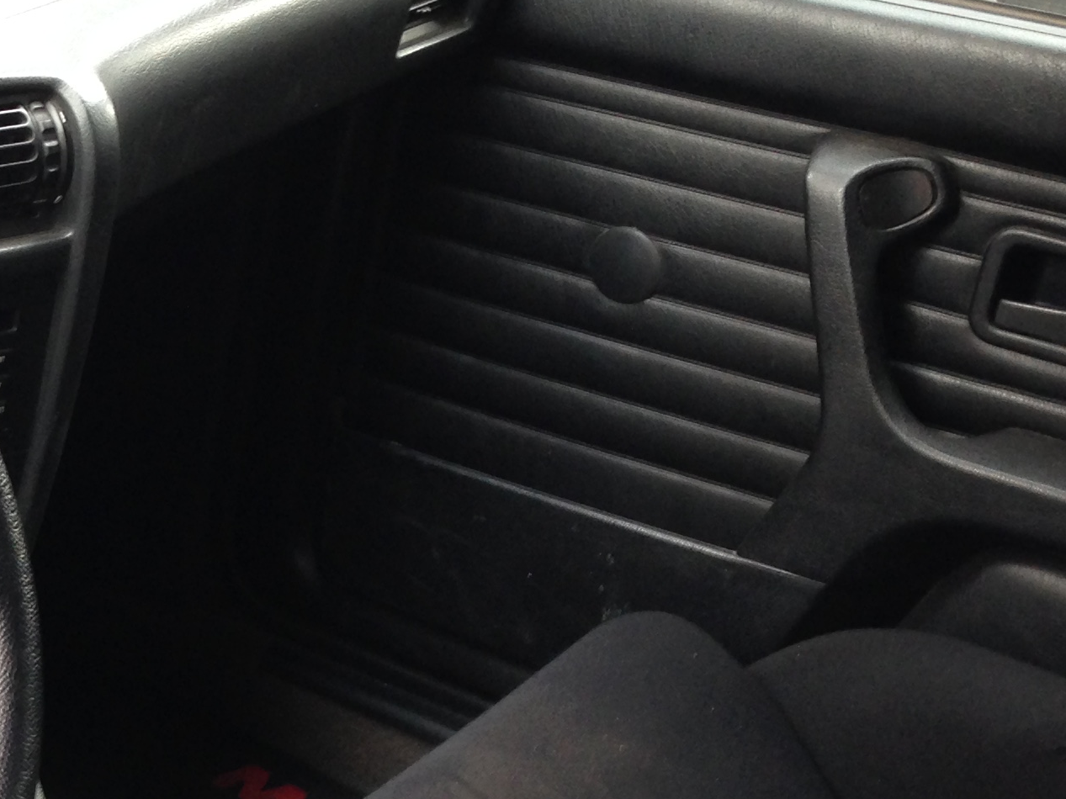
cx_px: -105
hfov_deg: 21.8
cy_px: 656
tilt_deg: -32.0
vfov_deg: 17.2
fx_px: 2617
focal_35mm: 85
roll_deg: -2.2
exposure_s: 1/20
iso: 80
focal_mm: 4.12
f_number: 2.4
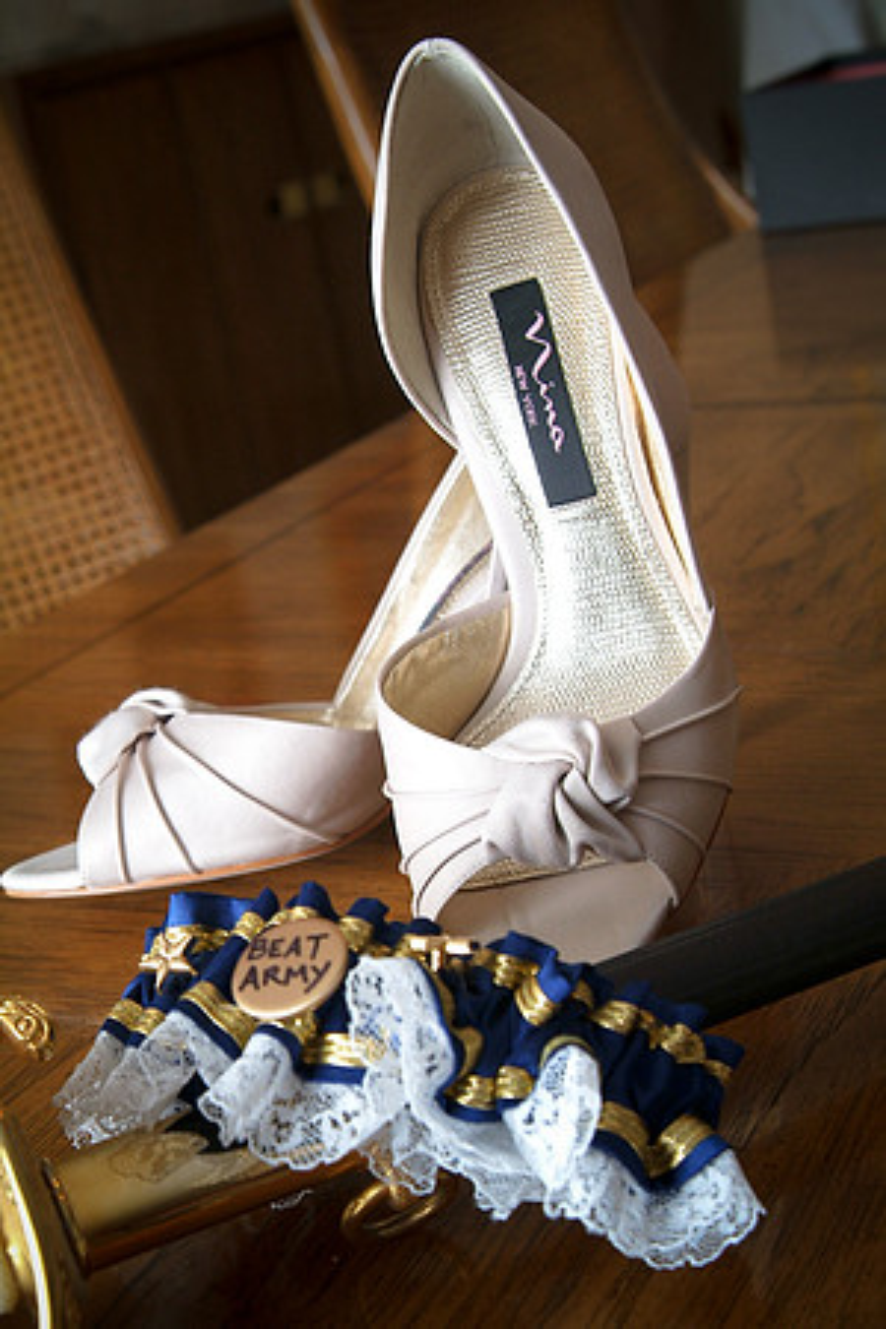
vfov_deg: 36.9
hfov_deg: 25.1
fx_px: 1993
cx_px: 443
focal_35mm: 54
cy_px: 664
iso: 400
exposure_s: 1/90
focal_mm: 36
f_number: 8
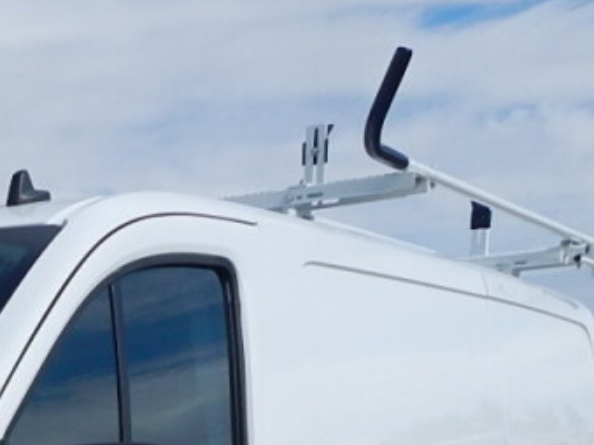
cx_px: -205
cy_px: 769
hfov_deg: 21.1
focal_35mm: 83
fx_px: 1424
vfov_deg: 15.6
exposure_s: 1/1250
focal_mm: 4
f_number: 6
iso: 125
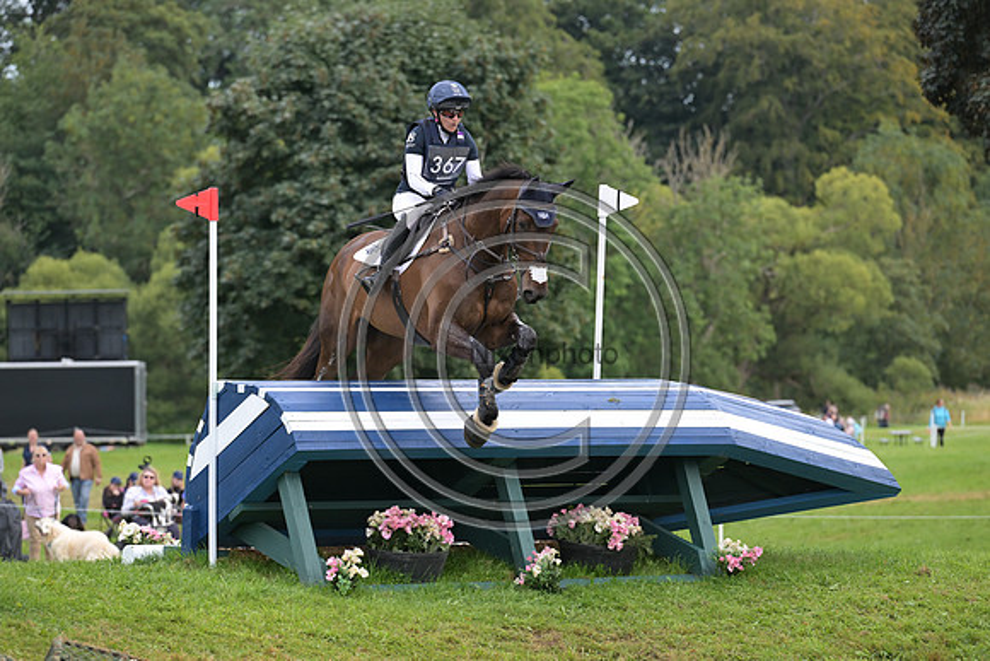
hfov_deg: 10.3
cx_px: 495
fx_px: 5501
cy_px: 330
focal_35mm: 200
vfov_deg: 6.9
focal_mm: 200
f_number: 5.6
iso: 1250
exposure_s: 1/1250
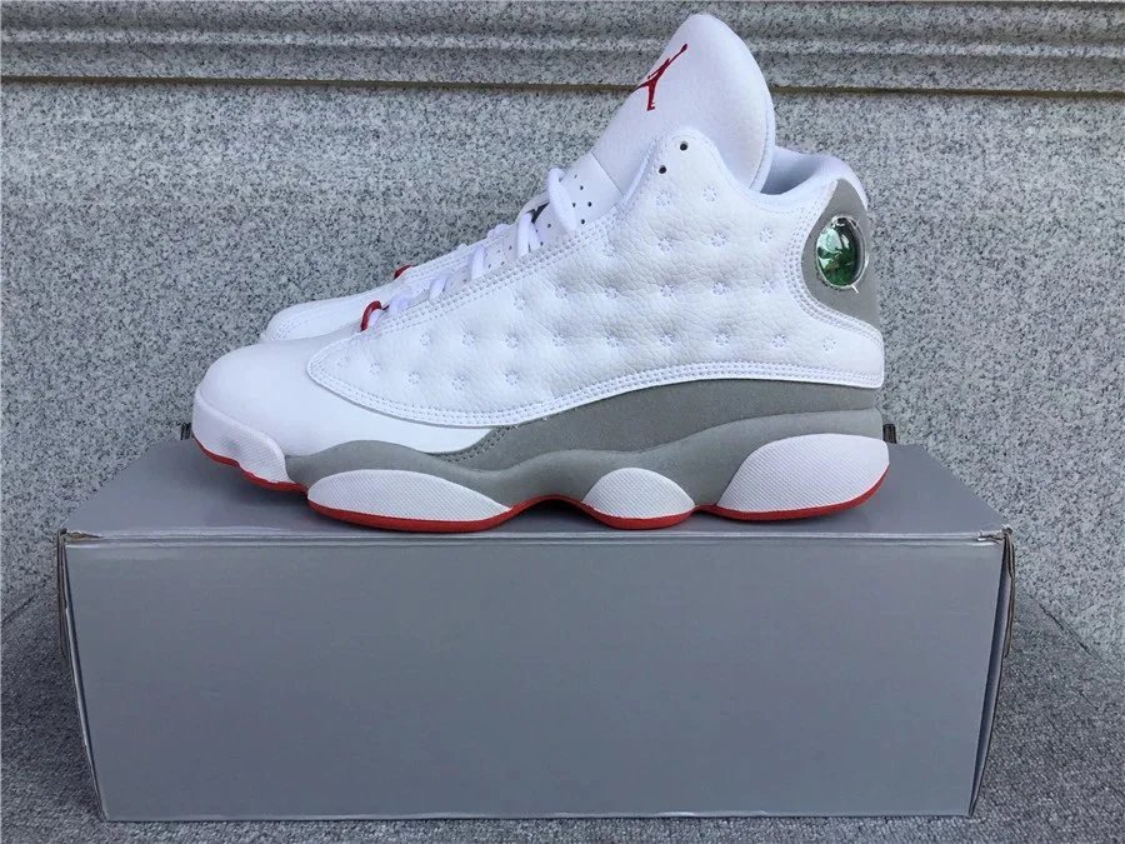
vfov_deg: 45.4
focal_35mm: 31
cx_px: 562
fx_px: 1007
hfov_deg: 58.4
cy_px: 422
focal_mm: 3.3
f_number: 2.4
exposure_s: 1/608
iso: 25
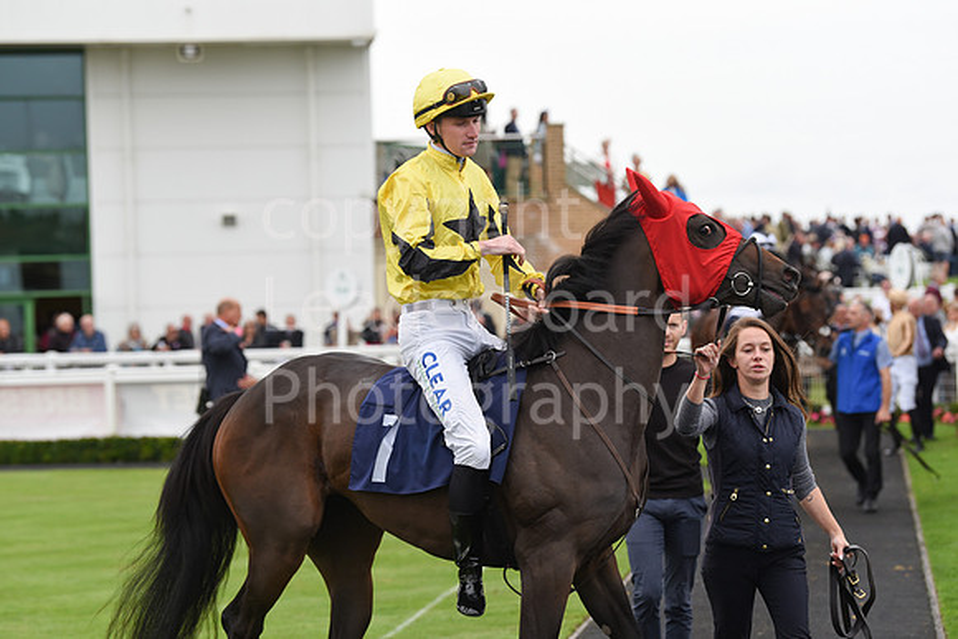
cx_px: 479
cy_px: 320
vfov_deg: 10.6
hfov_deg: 15.8
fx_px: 3460
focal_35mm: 130
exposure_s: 1/1250
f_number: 4.5
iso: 640
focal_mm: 130
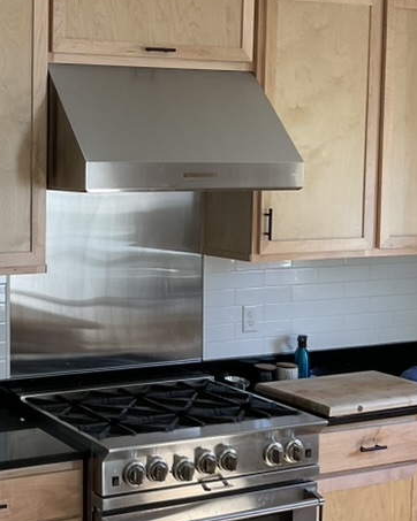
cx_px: 0
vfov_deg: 29.5
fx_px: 988
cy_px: 223
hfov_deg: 22.9
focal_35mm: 64
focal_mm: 3
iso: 64
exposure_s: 1/77
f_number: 1.8
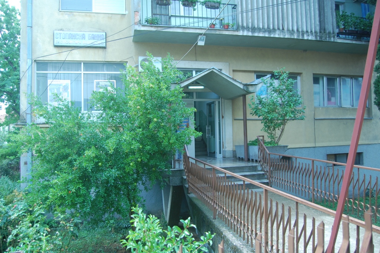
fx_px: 285
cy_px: 126
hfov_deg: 67.4
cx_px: 190
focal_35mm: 27
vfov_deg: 47.9
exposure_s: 1/125
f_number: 5.6
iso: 200
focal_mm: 18
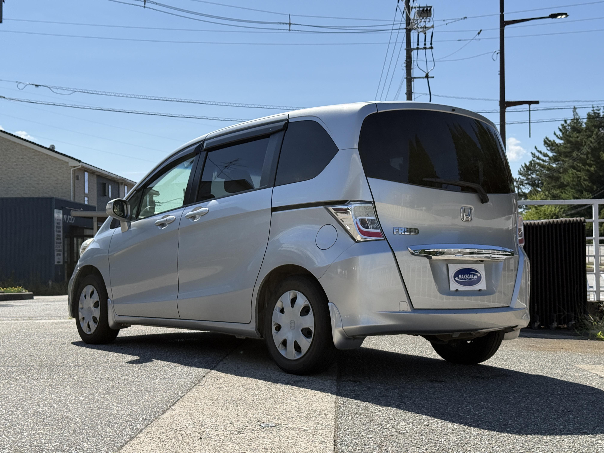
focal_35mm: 48
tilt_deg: +2.4
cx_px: 302
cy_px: 226
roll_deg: +0.0
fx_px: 838
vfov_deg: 30.3
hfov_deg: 39.7
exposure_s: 1/6024
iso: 64
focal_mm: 6.76
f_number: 1.78
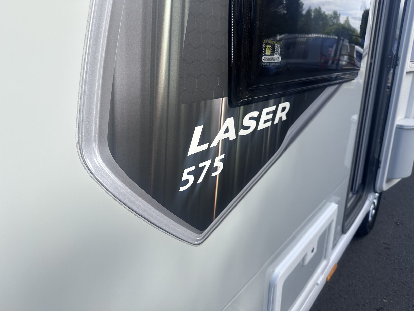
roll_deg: +0.0
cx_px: 207
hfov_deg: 71.6
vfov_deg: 56.8
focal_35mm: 24
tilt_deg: -17.9
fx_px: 287
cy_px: 156
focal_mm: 6.86
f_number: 1.78
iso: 80
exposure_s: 1/3155
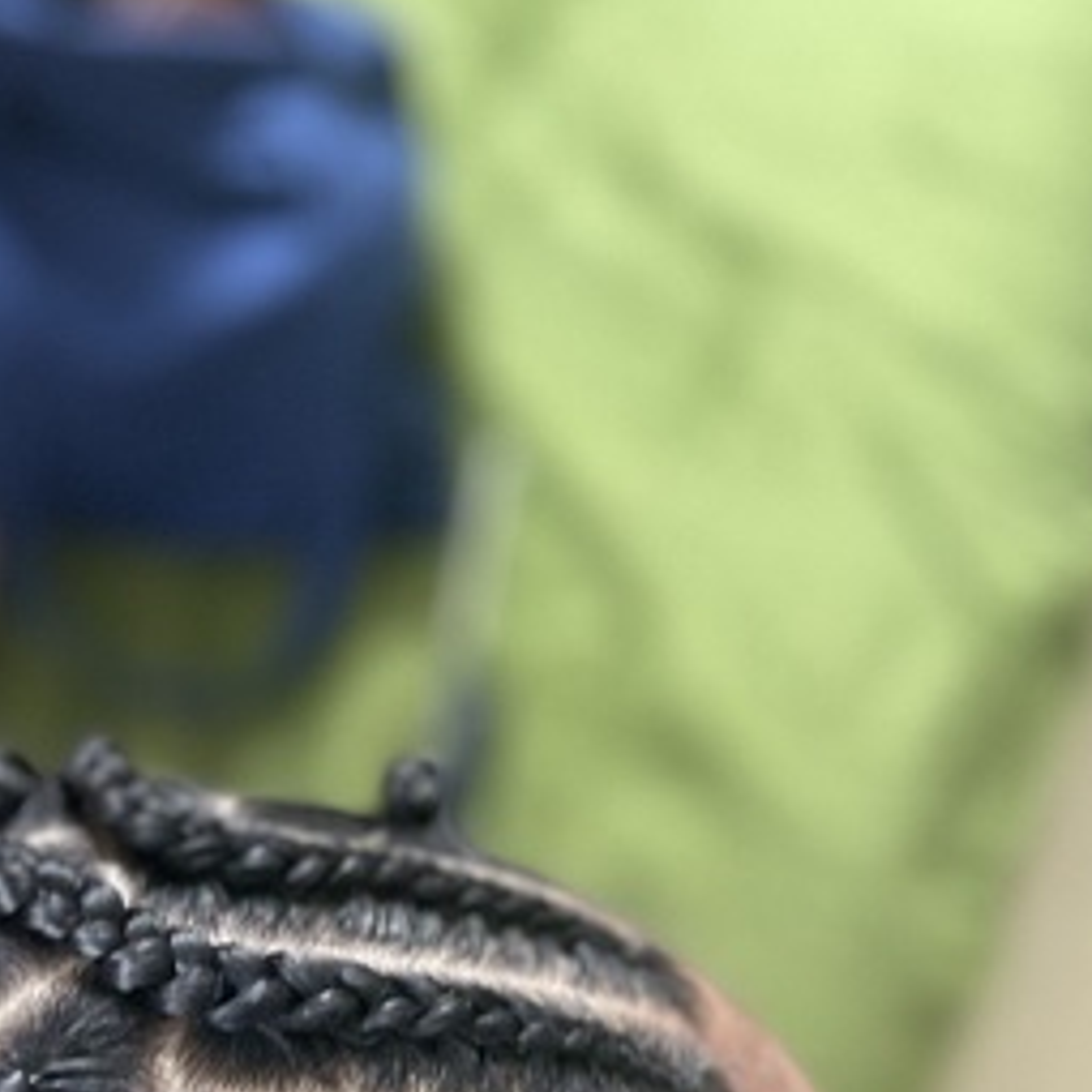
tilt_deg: -72.3
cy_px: 1135
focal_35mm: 54
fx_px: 1927
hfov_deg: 31.3
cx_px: 338
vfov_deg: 29.2
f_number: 1.6
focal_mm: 5.1
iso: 500
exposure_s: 1/57
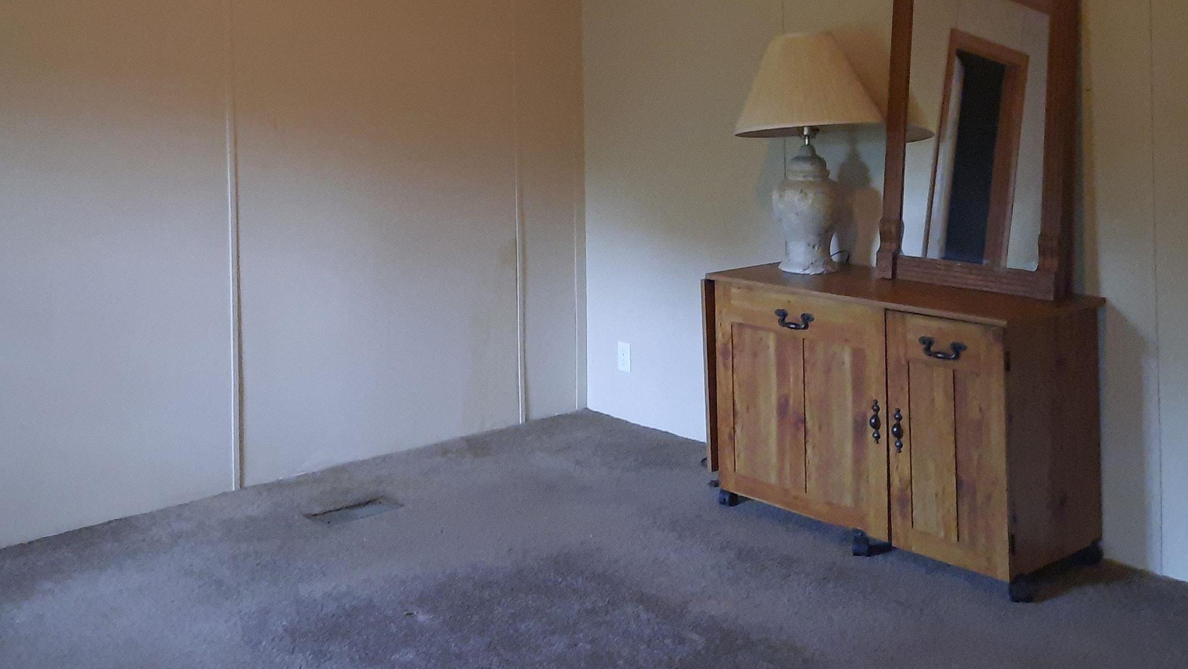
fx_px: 1323
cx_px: 456
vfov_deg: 27.5
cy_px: 90
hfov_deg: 48.0
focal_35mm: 42
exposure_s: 1/24
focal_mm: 4.6
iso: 500
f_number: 2
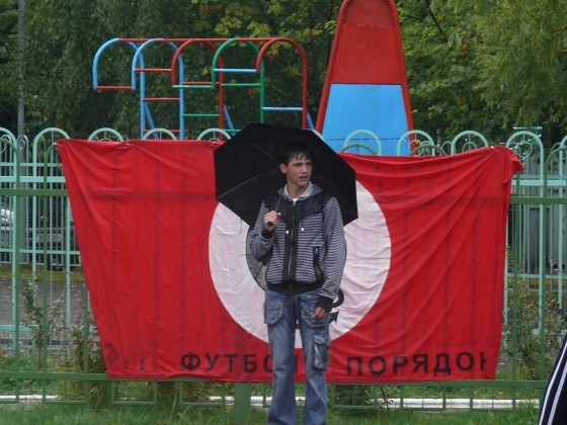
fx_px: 4930
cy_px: 212
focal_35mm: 301
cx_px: 284
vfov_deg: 4.9
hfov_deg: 6.6
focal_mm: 35.8
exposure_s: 1/100
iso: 100
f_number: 3.6
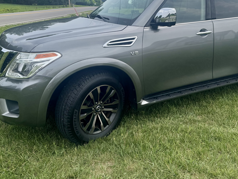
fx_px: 254
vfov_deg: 37.9
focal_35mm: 37
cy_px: 50
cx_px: 150
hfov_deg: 49.6
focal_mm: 6.76
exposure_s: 1/3096
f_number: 1.78
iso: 80
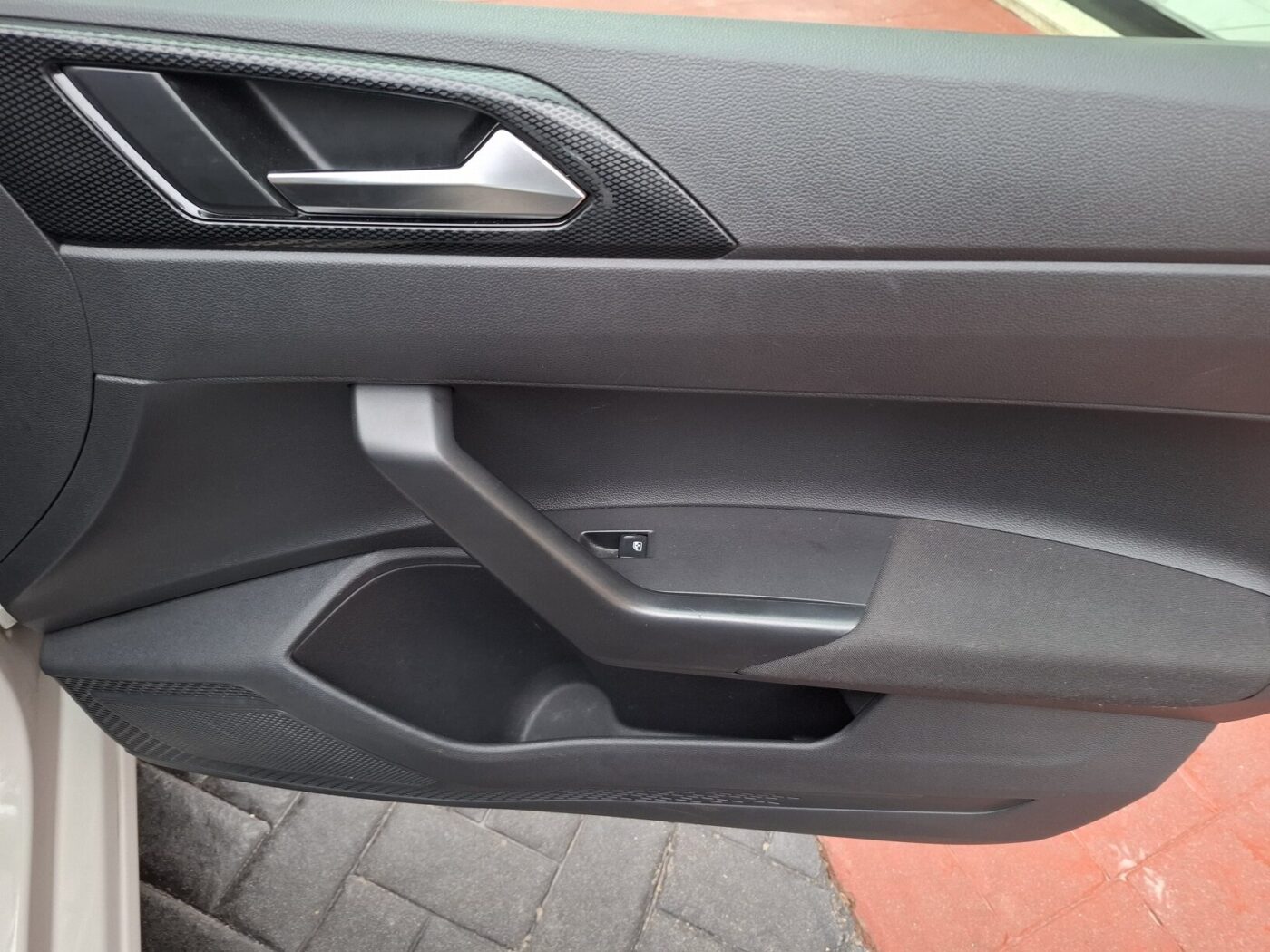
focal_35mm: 23
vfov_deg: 58.9
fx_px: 844
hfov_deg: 73.9
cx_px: 635
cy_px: 476
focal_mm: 5.54
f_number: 1.8
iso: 160
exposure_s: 1/50
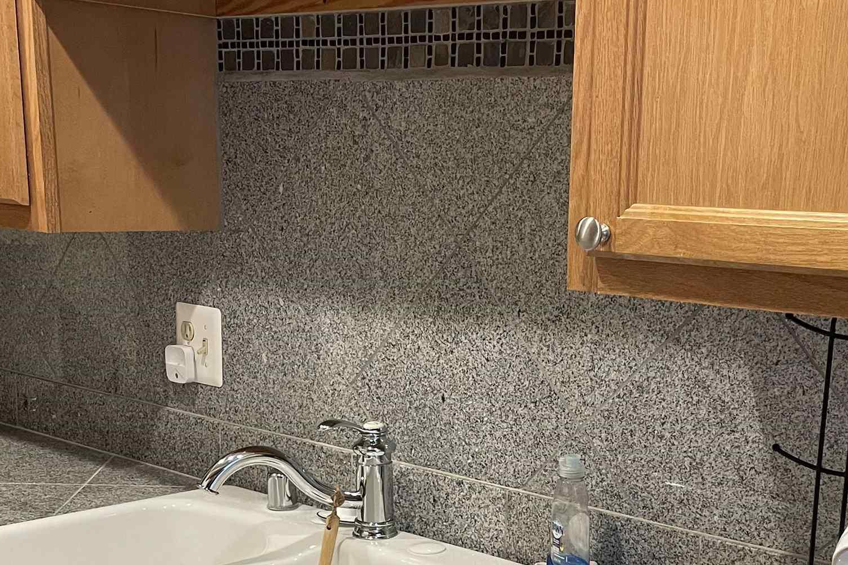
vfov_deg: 23.9
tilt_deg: -15.4
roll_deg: -2.3
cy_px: 512
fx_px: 1296
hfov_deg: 36.0
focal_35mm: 55
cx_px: 549
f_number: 1.6
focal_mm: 4.2
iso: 160
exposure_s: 1/60
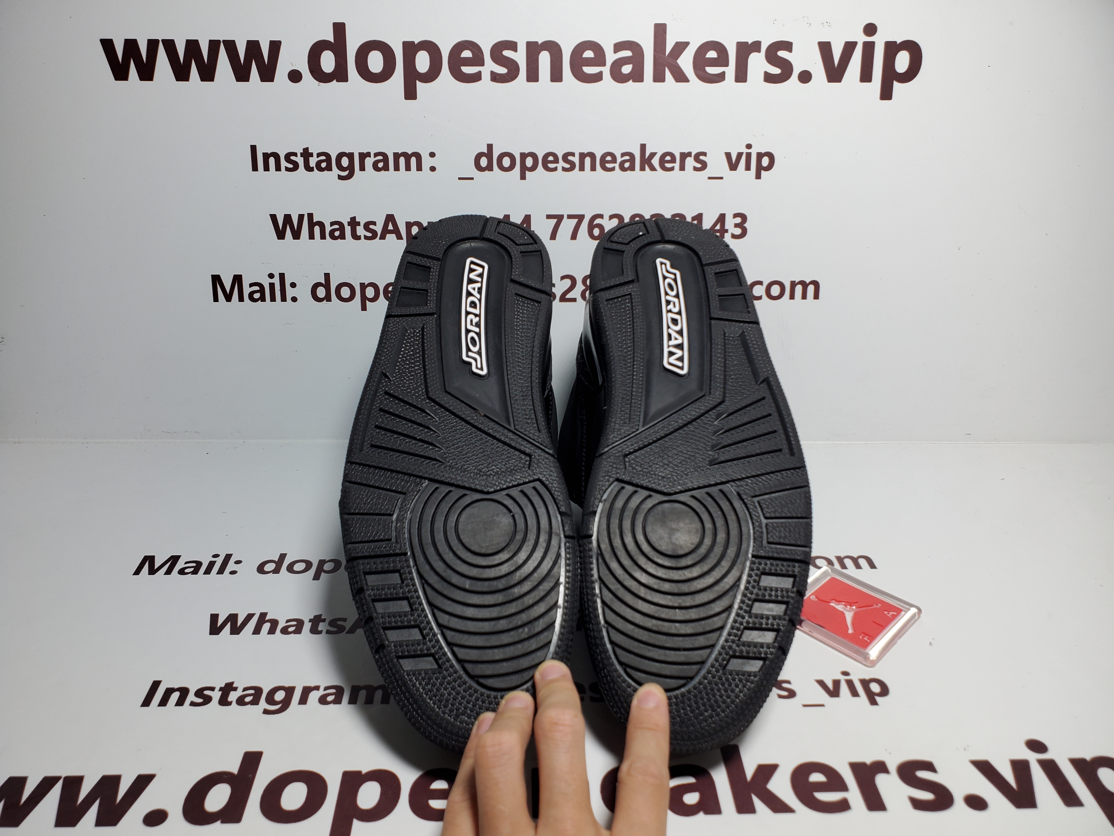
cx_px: 557
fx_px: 837
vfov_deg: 53.1
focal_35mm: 26
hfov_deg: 67.3
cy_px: 418
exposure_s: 1/263
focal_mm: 4.3
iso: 50
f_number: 1.5
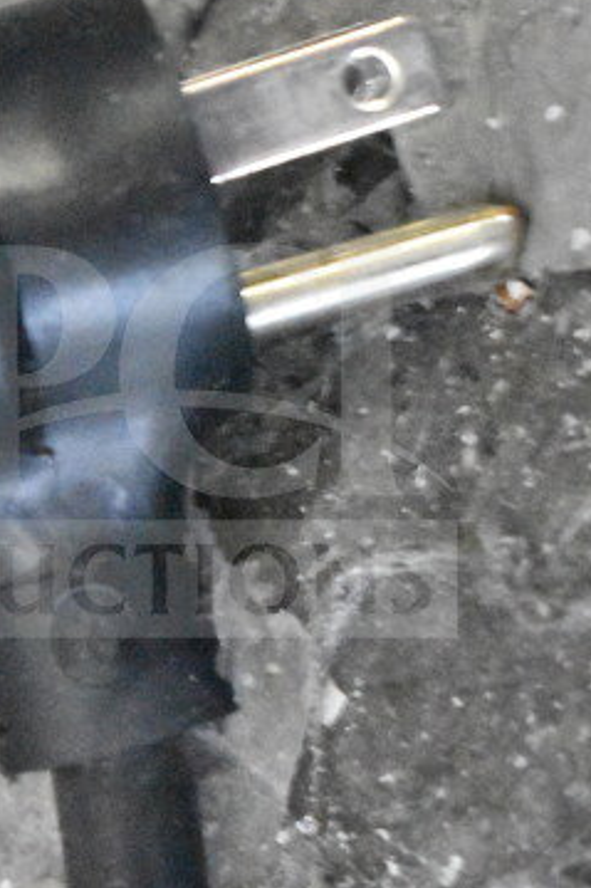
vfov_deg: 9.8
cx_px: 178
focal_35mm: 210
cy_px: 442
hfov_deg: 6.5
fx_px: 5183
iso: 25600
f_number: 5.6
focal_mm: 55
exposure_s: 1/20
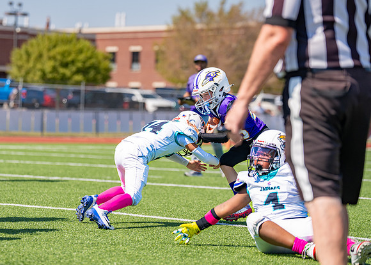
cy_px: 125
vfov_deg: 10.1
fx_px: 1492
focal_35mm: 142
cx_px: 145
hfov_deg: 14.2
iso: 125
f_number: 2.8
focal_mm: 118
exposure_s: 1/2000
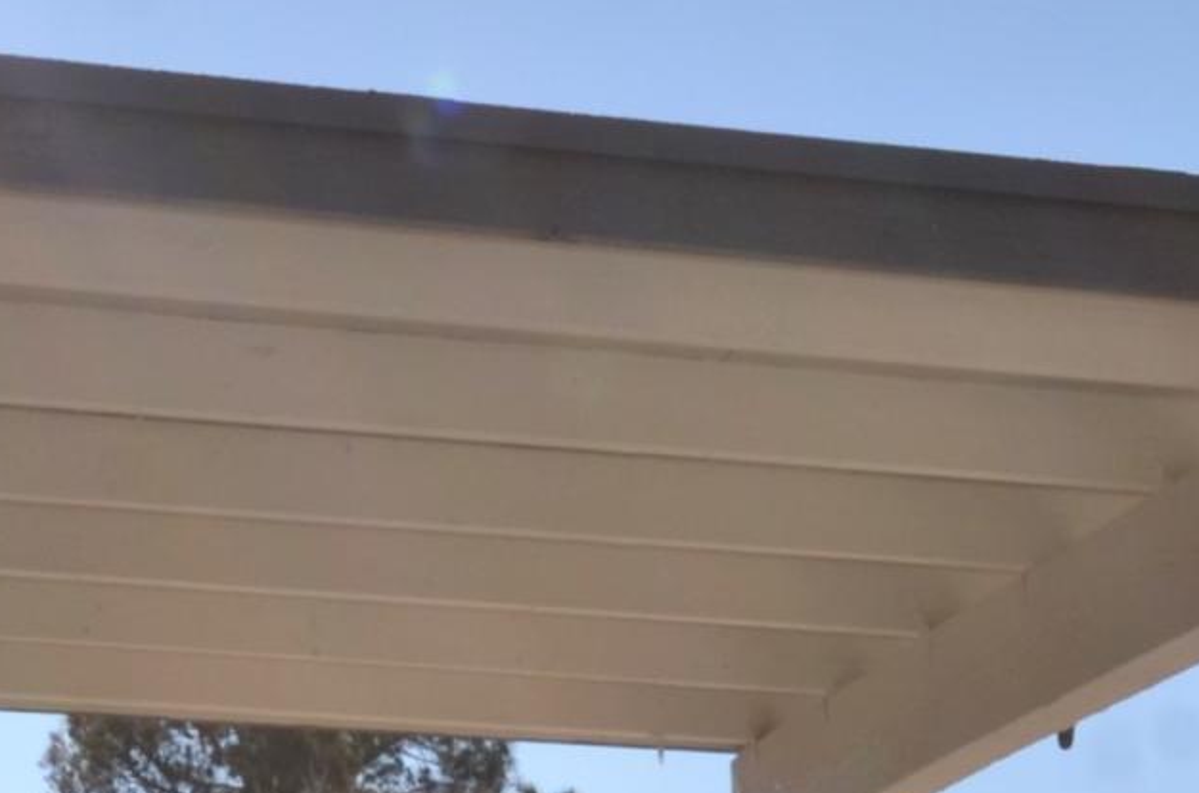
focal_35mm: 115
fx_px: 3820
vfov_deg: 11.6
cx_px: 860
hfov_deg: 17.8
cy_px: 931
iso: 100
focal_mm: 16
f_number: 18
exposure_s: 1/250
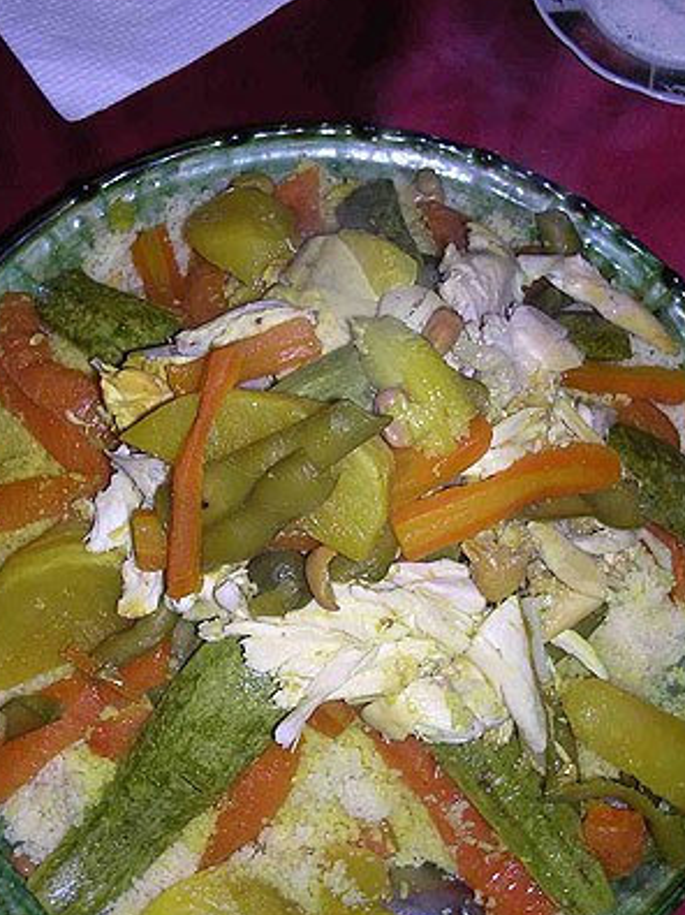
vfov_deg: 38.2
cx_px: 308
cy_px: 491
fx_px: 1320
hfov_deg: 29.1
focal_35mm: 50
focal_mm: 5.8
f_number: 2.8
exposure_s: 1/60.1
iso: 100
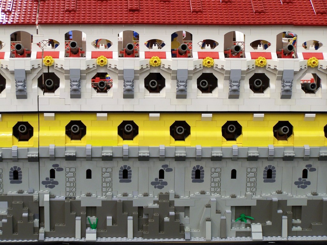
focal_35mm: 94
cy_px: 122
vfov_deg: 15.7
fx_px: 888
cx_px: 164
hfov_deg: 20.9
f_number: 3.2
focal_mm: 15.6
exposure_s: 1/2
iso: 80
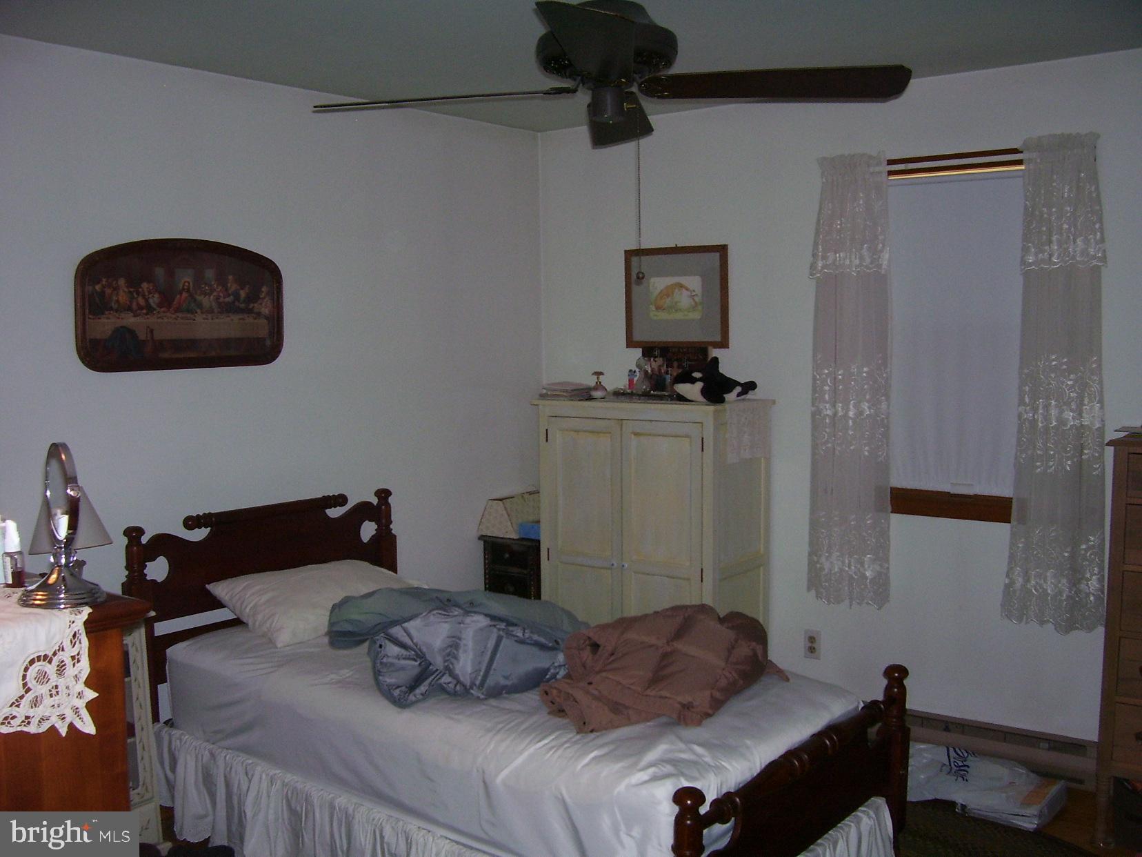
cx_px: 571
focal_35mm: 34
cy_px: 428
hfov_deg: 54.0
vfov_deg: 41.8
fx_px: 1122
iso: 125
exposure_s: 1/60
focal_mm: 5.6
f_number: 2.7
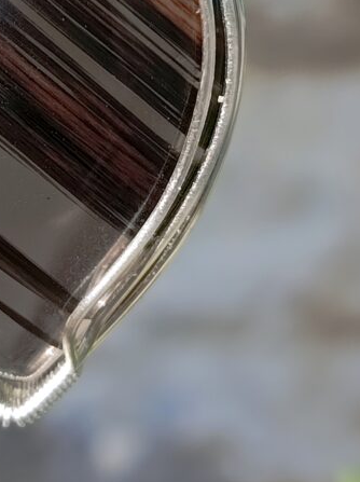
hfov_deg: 13.3
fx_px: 1529
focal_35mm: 110
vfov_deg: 17.6
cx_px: 52
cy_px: 22
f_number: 1.7
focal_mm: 5.24
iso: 50
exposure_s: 1/103
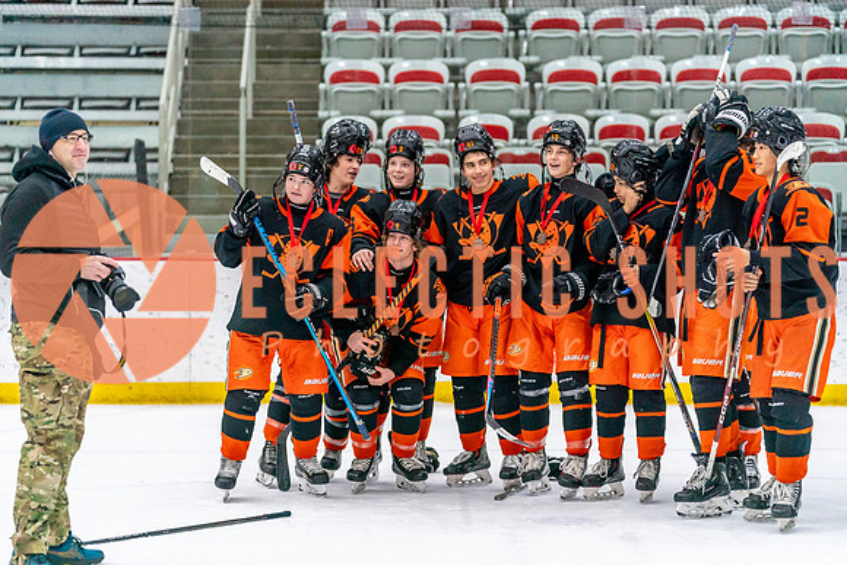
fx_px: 2771
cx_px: 424
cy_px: 282
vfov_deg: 11.6
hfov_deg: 17.4
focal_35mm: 118
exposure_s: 1/1250
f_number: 2.8
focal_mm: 114
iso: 3200
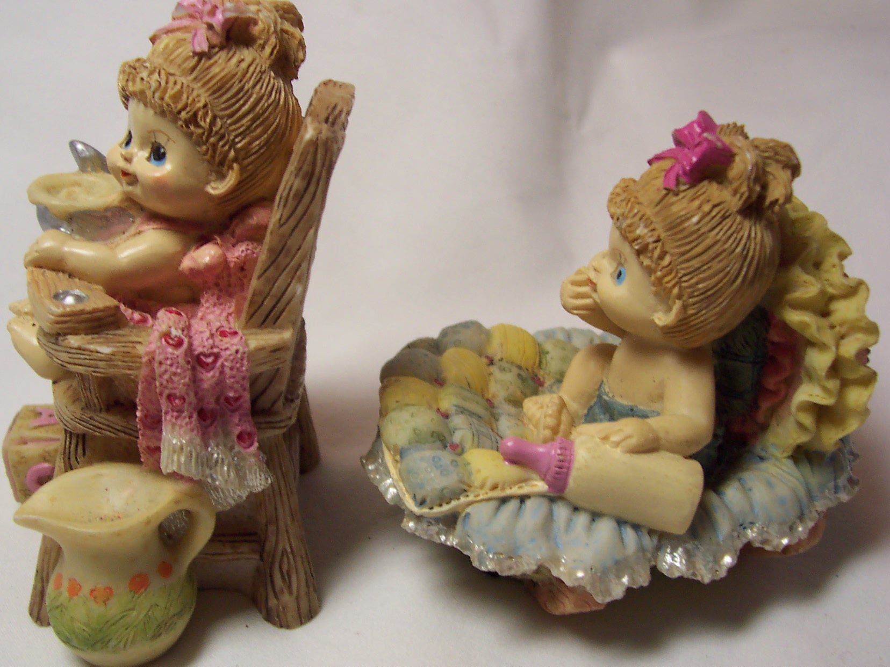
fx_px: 951
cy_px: 334
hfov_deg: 50.1
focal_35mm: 37
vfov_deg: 38.7
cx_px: 445
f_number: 2.8
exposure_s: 1/60
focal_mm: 5.6
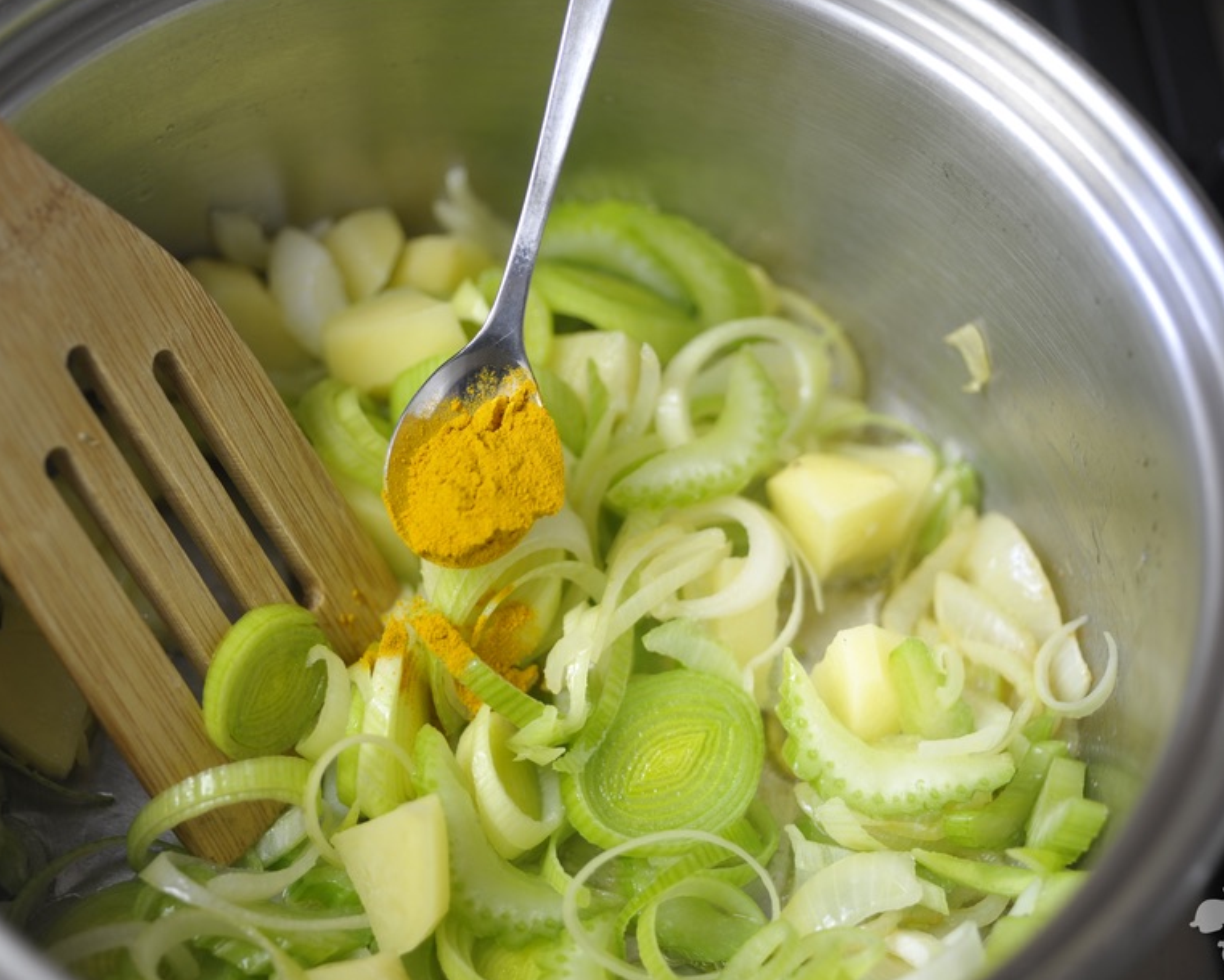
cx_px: 525
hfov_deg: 29.1
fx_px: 2355
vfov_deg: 23.5
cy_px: 471
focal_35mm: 65
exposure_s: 1/100
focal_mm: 55
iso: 400
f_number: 2.8
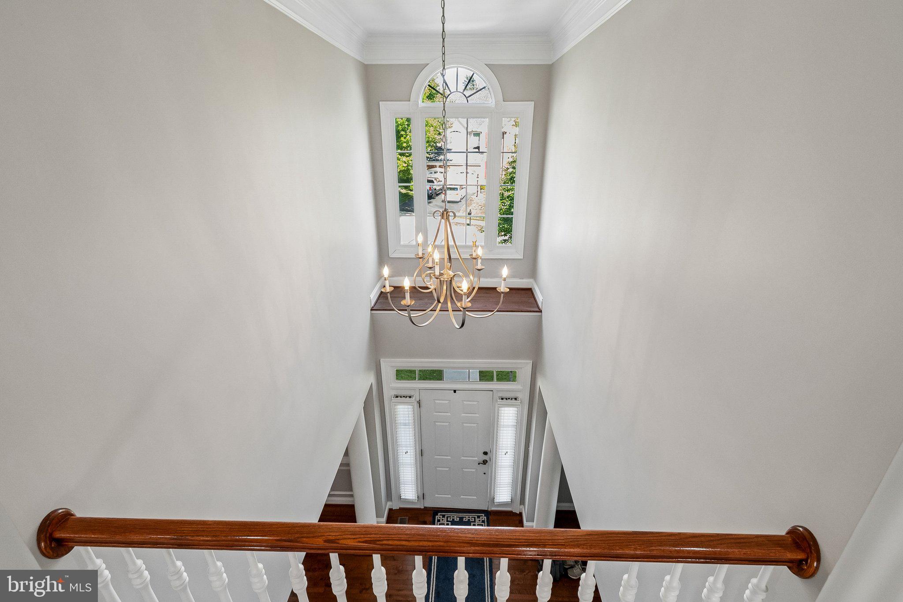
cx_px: 452
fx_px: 376
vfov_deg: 77.3
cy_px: 301
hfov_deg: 100.4
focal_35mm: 15
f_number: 8
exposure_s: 1/50
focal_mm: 10
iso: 400
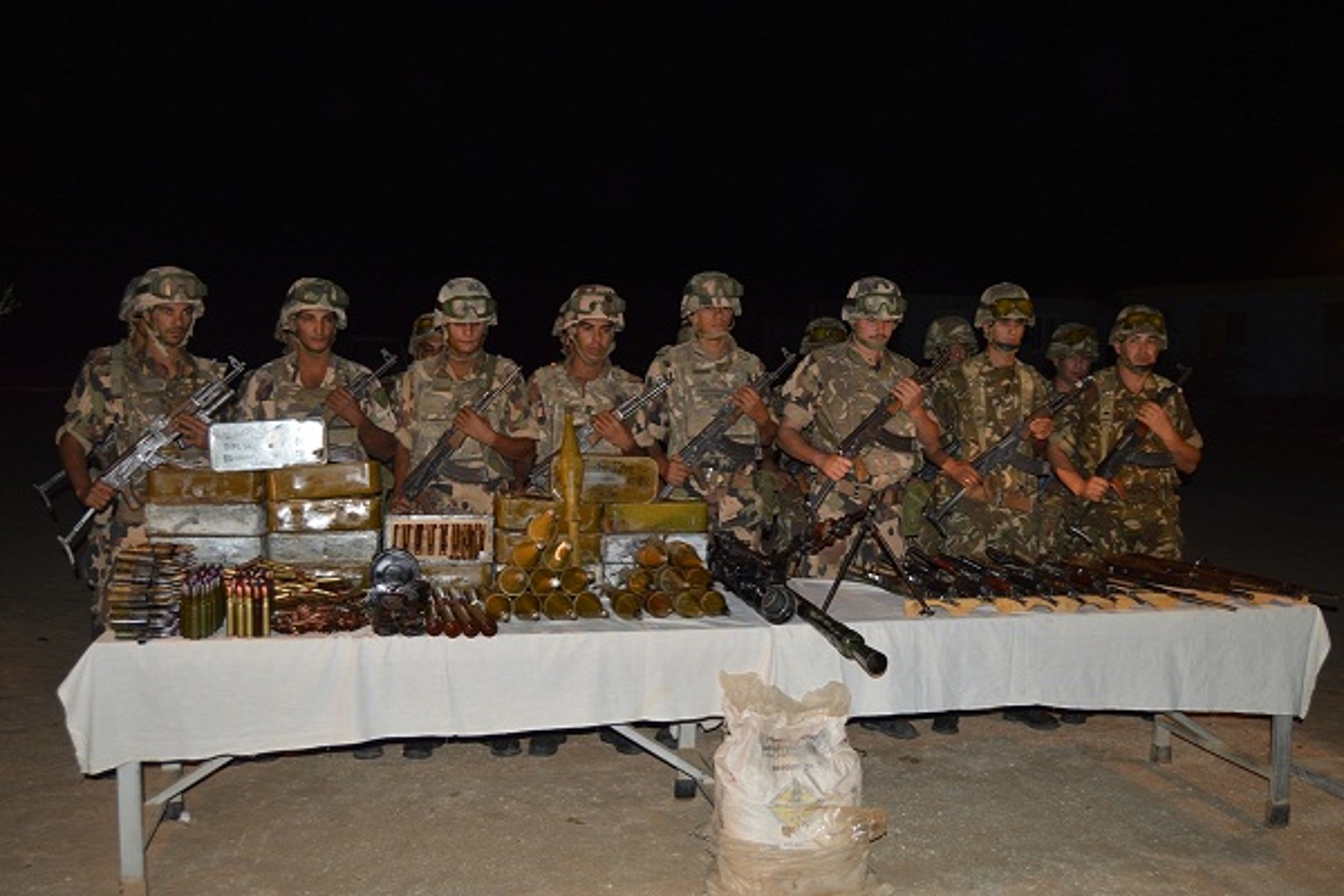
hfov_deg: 57.2
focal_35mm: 33
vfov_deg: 40.0
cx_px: 672
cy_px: 448
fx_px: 1232
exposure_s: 1/60
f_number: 3.5
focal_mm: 22
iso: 100
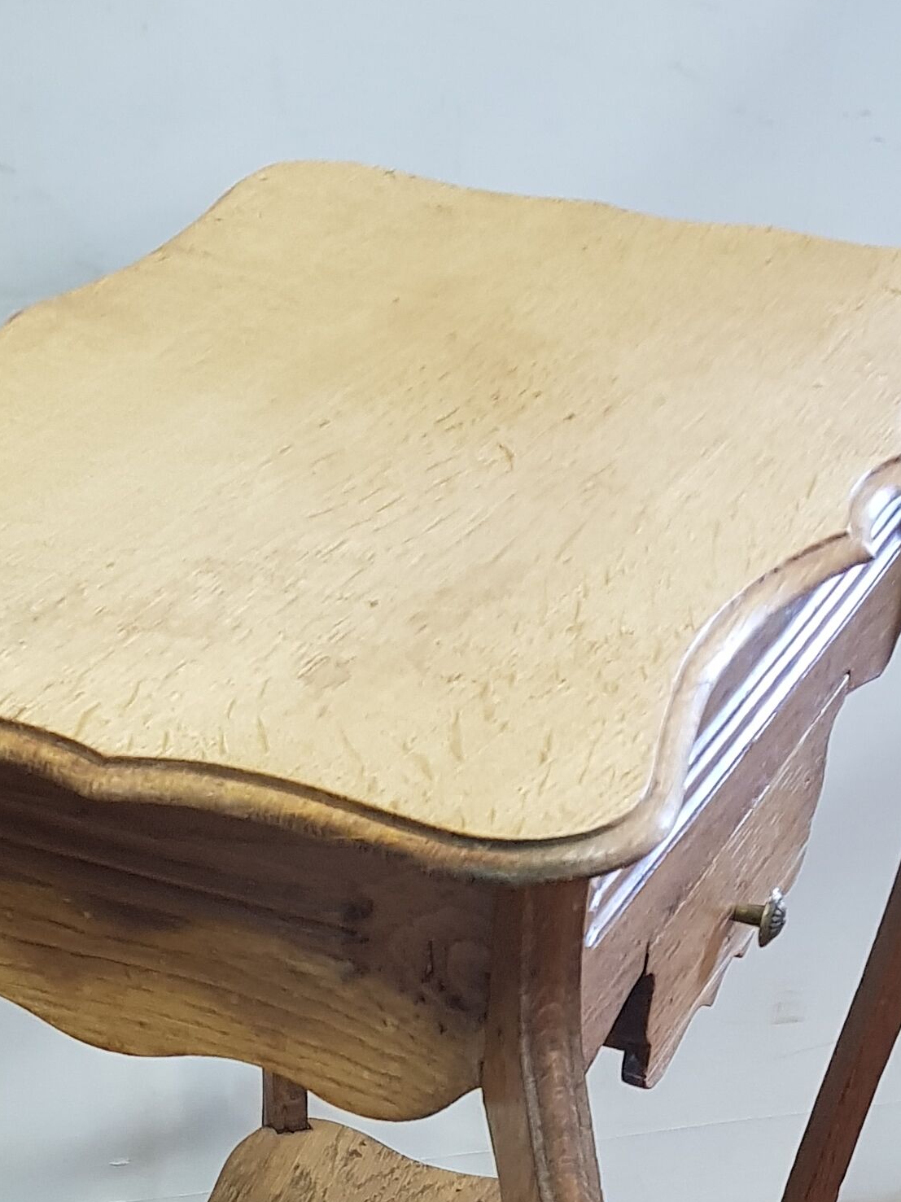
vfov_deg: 23.9
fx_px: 2465
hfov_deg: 20.5
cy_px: 1589
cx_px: 212
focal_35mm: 71
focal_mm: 4.2
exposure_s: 1/30
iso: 200
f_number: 1.7
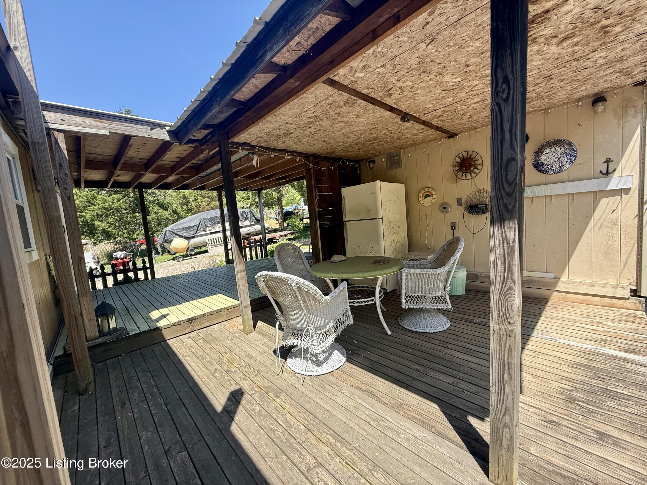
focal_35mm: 14
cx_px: 324
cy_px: 242
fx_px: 262
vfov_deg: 85.7
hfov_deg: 102.1
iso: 64
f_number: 2.2
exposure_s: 1/540
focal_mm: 2.22
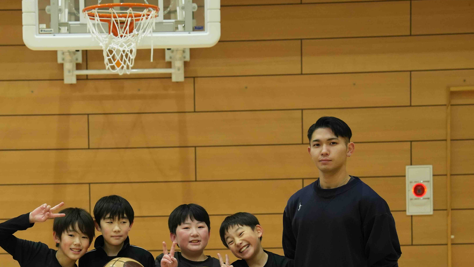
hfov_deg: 21.9
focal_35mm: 97
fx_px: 1219
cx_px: 137
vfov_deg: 12.4
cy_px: 235
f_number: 2.8
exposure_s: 1/200
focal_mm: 57
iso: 3200
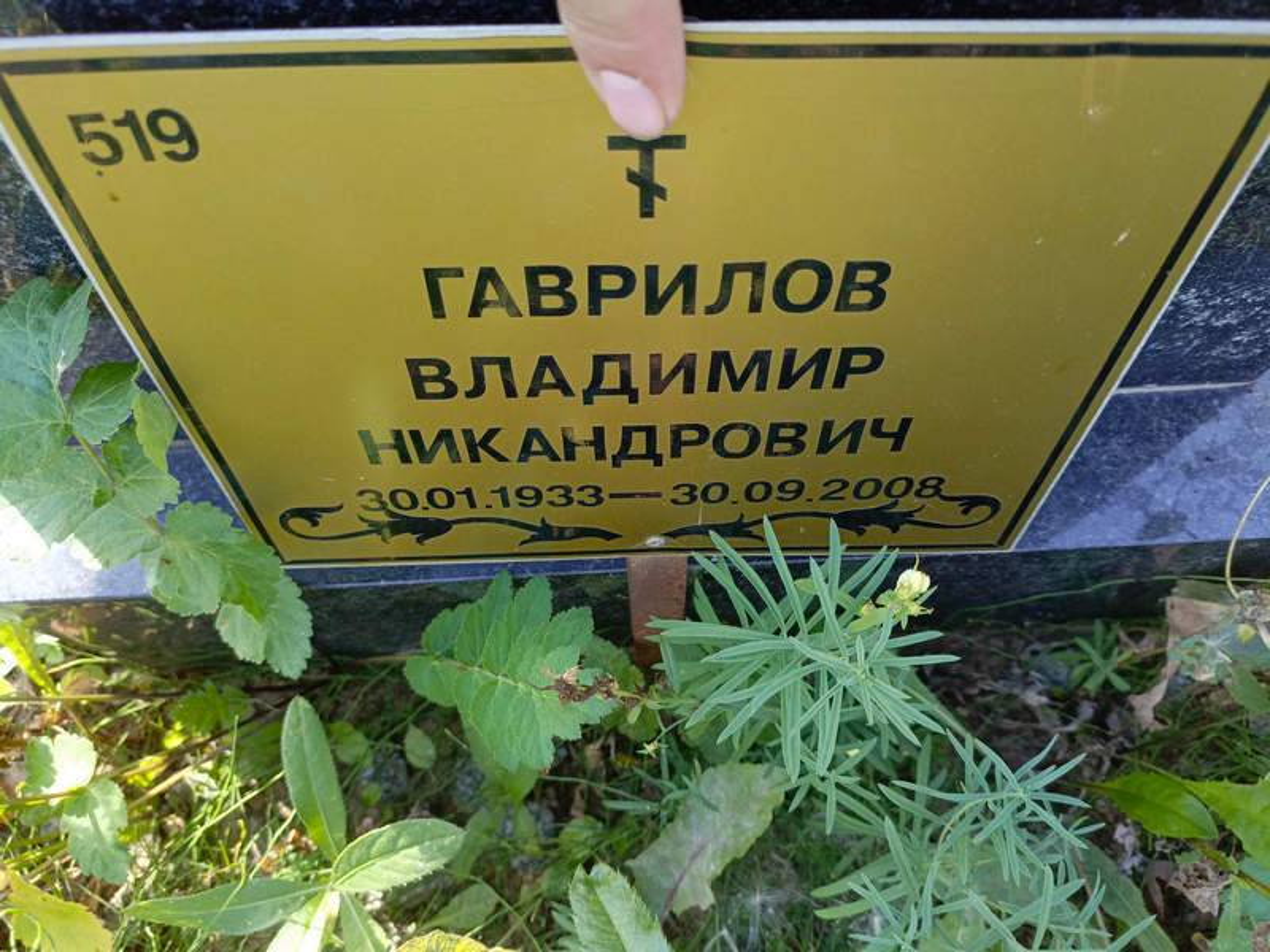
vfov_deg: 54.9
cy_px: 476
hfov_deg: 69.4
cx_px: 635
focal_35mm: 25
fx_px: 917
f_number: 1.69
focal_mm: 4.76
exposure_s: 1/100
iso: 166
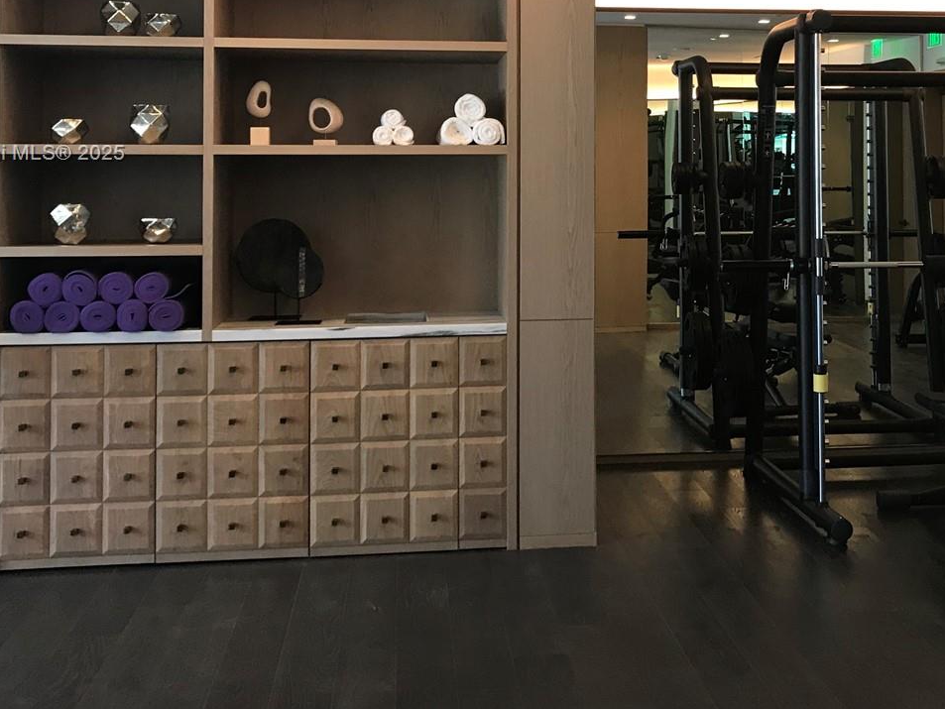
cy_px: 155
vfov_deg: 30.2
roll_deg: +1.4
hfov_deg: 40.1
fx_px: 1283
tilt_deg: +0.1
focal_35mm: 47
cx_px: 601
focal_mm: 3.99
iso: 32
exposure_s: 1/20
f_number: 1.8
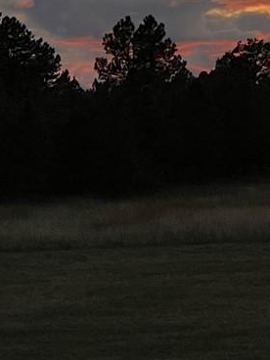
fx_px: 3484
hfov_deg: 4.4
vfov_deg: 5.9
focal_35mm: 335
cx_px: 404
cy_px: -34
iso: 32
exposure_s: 1/99
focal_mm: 9
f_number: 2.8
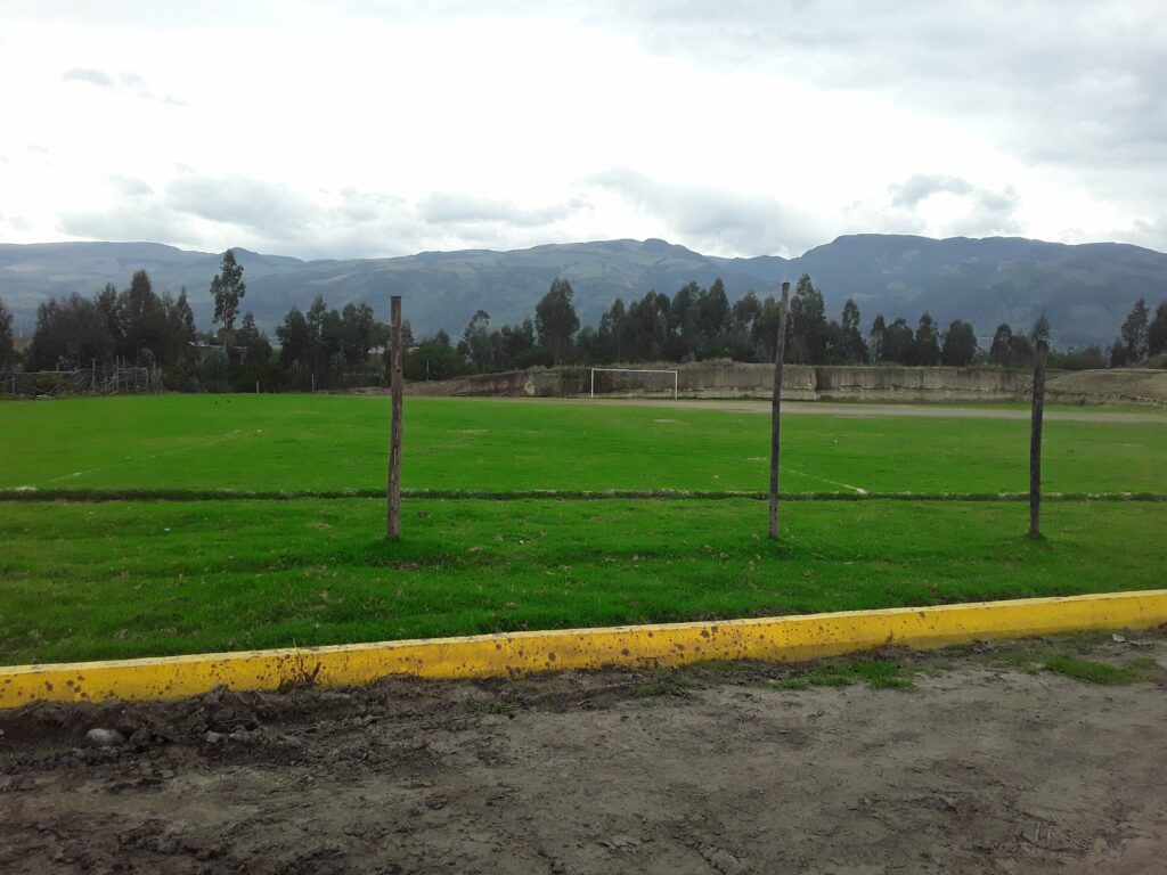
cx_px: 584
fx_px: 1045
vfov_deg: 45.4
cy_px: 438
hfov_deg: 58.4
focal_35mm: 31
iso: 40
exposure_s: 1/664
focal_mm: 3.3
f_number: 2.2
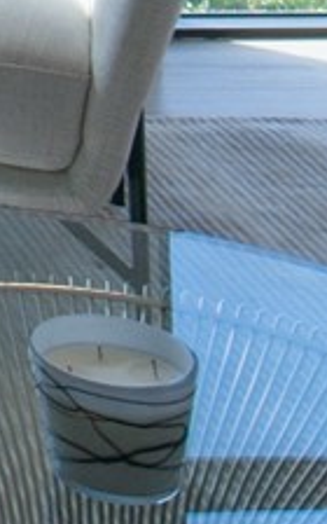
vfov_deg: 14.5
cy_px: -120
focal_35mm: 139
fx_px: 1982
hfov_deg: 8.4
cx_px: -540
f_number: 5.6
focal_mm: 12
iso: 200
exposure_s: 1/125
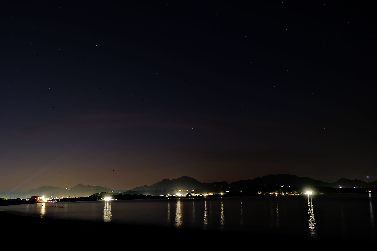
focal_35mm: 38
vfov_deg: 35.1
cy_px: 126
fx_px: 398
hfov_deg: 50.7
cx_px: 188
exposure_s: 13
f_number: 3.2
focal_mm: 25.4
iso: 400
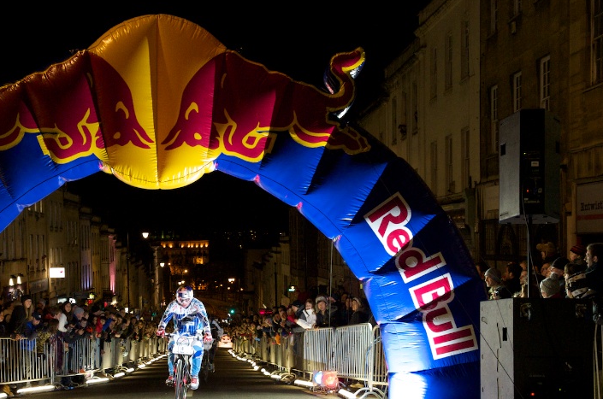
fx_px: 1020
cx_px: 200
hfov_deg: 32.7
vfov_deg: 22.0
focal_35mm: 61
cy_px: 279
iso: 6400
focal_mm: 42
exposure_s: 1/80
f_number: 8
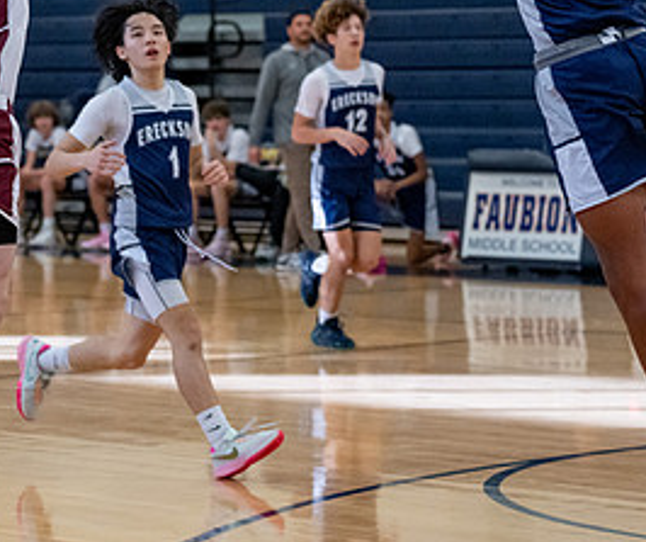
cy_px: 138
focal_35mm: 172
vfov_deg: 9.2
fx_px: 3351
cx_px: -17
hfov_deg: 10.9
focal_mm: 70
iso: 5000
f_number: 2.8
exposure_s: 1/1000
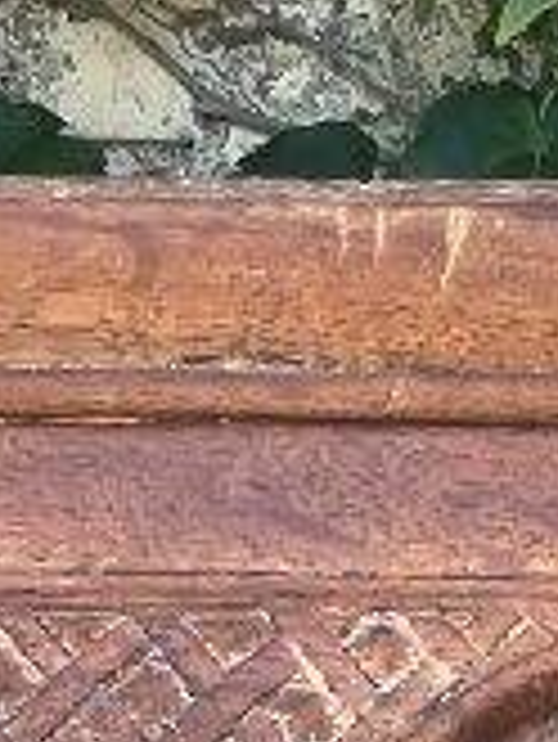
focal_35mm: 189
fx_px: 4057
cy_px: 2689
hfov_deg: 7.7
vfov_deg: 7.9
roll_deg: -1.6
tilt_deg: -12.4
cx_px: 932
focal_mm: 4.2
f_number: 1.6
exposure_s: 1/309
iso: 32
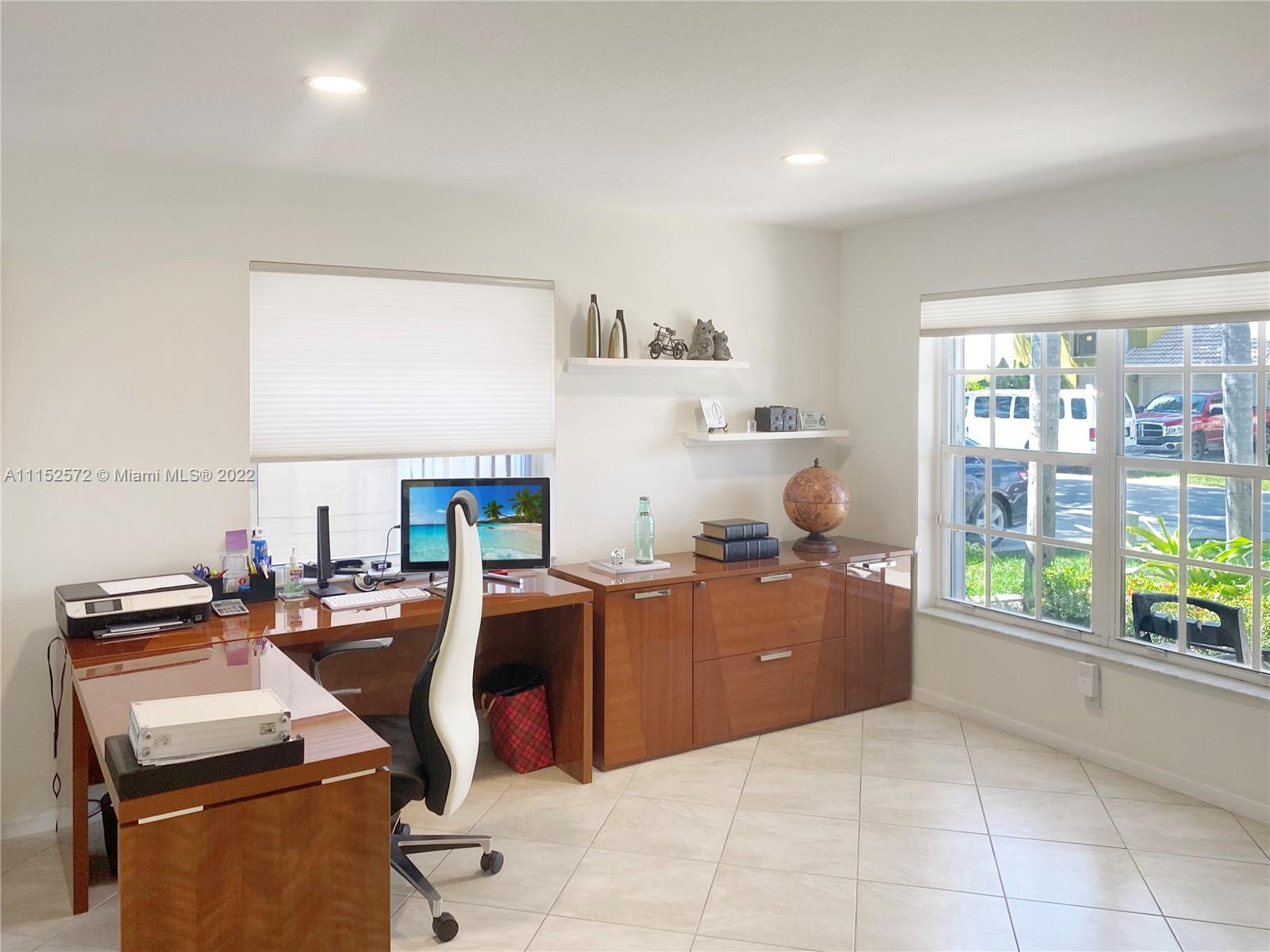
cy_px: 476
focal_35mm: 26
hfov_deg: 67.3
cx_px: 635
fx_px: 954
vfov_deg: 53.1
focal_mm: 4.25
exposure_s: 1/120
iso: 100
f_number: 1.8
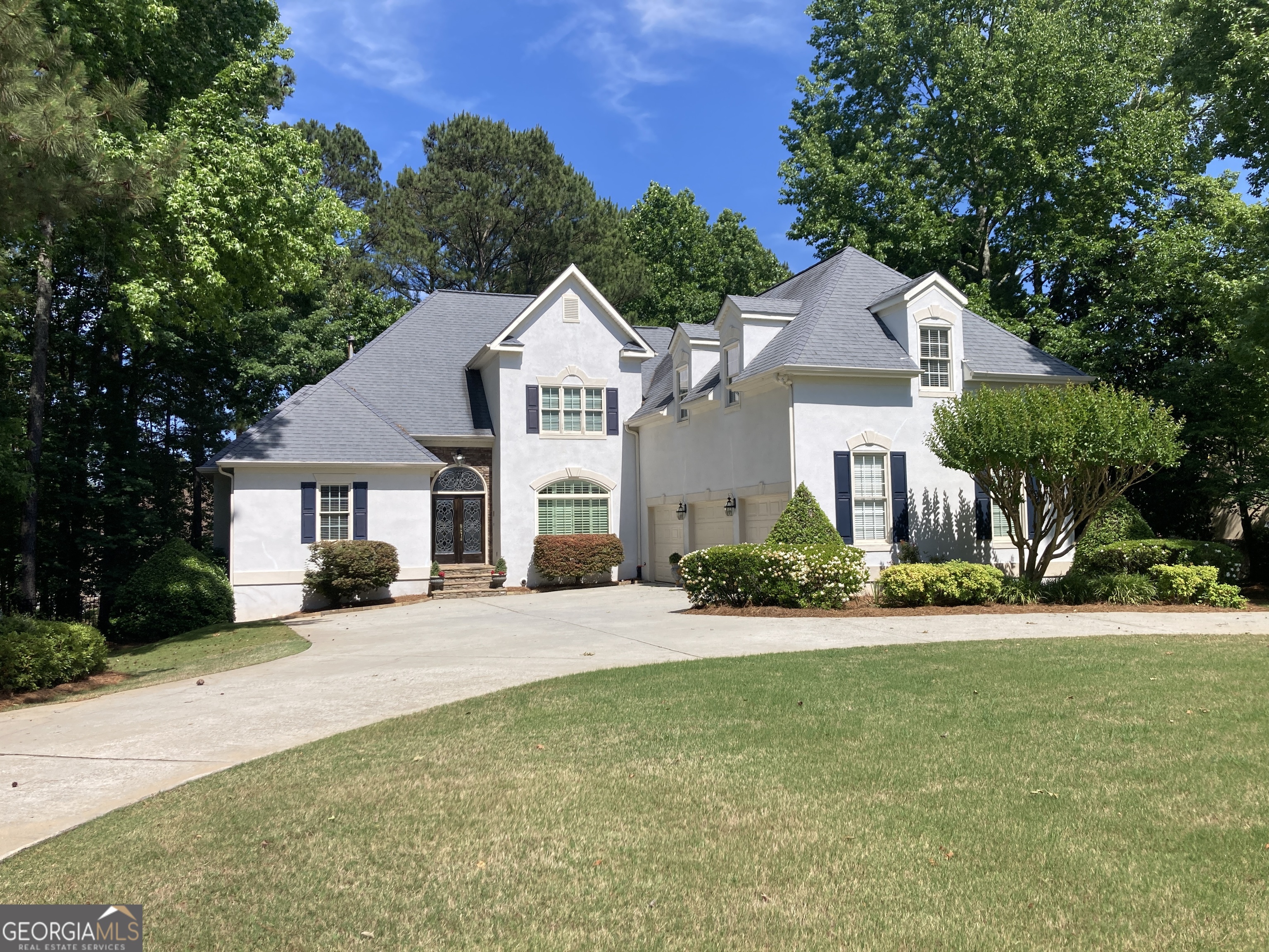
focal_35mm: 28
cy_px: 476
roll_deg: +0.8
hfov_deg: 63.4
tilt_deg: +3.1
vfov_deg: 49.7
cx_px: 634
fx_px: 1026
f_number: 1.8
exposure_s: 1/2315
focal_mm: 3.99
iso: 20
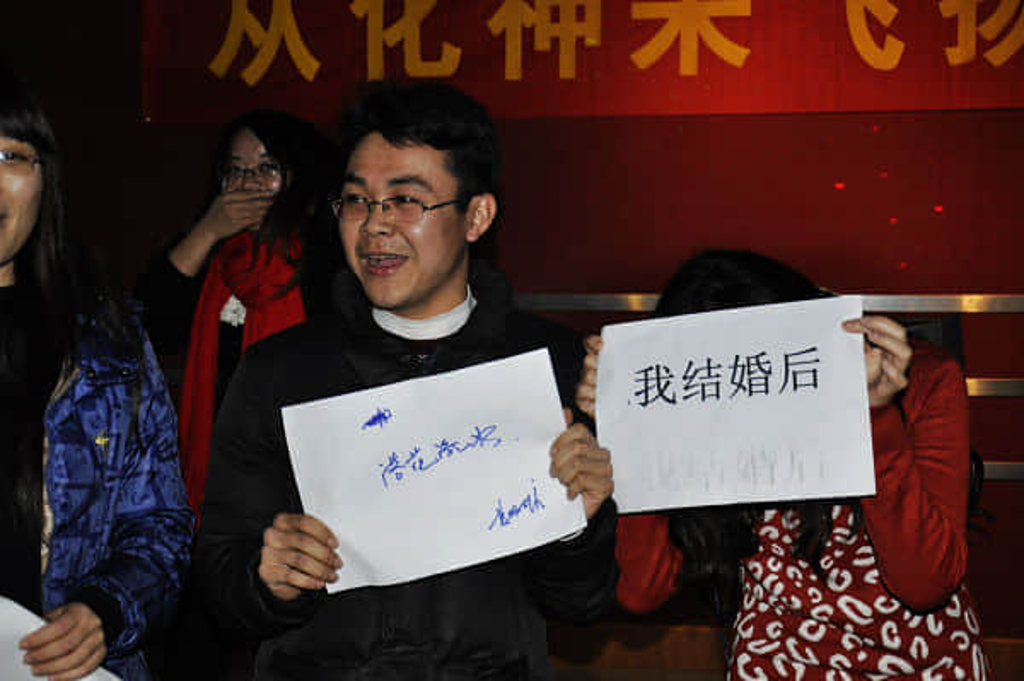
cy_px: 340
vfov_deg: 25.7
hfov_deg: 37.9
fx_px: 1492
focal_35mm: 52
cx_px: 512
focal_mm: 35
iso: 800
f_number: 4.5
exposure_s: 1/60
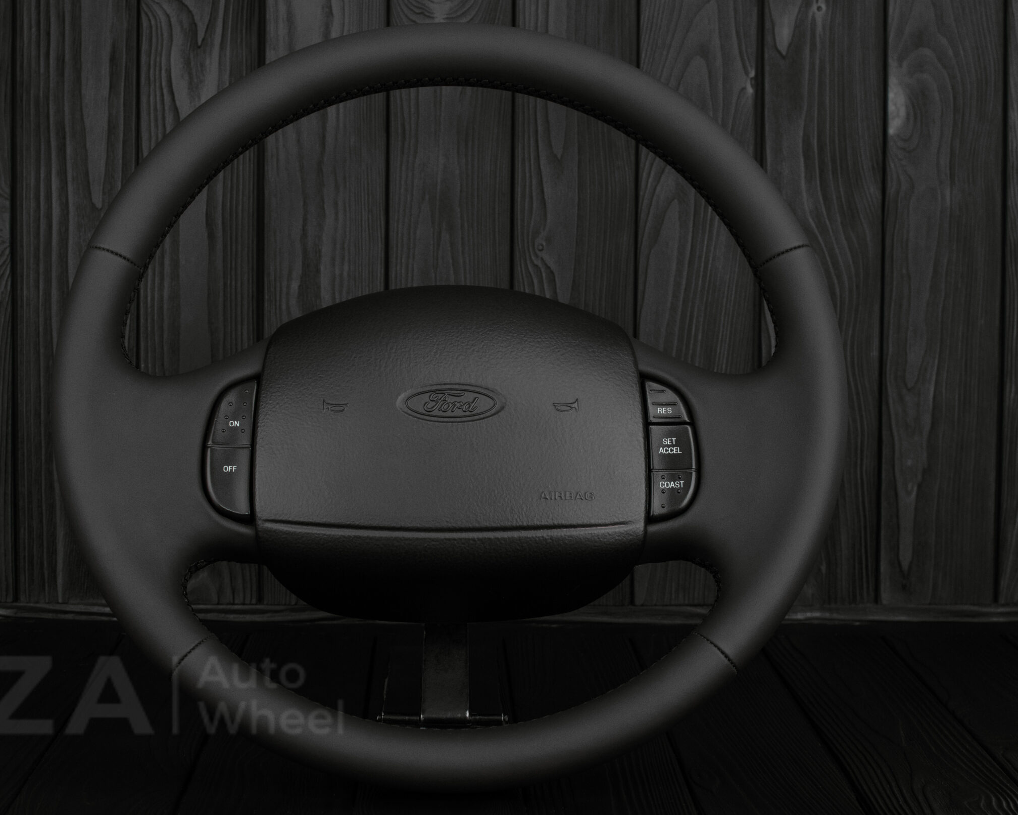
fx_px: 1886
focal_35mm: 63
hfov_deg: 30.2
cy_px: 409
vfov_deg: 24.4
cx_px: 448
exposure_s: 1/125
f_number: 6.3
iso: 500
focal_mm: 35
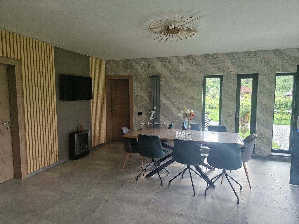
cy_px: 112
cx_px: 150
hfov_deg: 73.9
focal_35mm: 23
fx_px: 199
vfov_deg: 58.9
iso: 100
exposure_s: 1/180
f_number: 1.8
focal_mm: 5.4
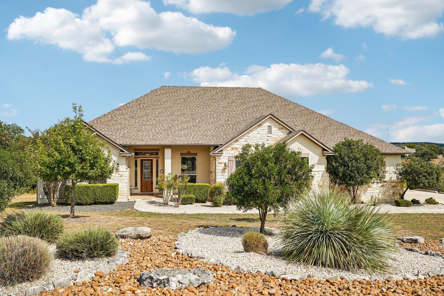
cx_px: 222
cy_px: 148
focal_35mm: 31
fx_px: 382
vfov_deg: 42.3
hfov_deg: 60.3
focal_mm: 31
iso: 100
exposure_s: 1/320
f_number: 8
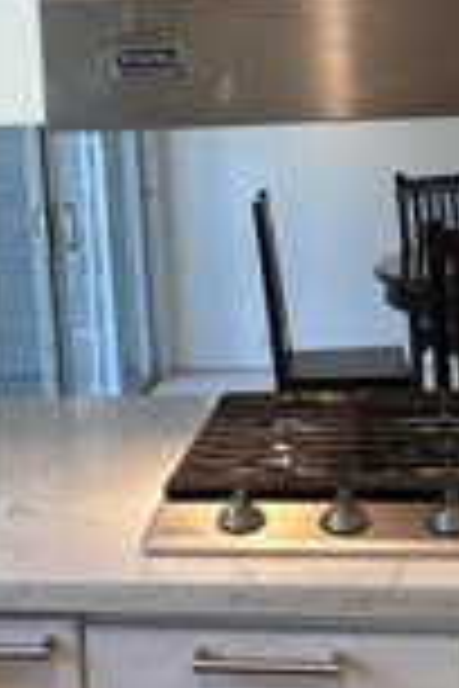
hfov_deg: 22.2
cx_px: 266
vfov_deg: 32.5
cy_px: 202
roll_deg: +2.6
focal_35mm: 61
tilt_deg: -6.3
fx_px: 1167
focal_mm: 2.22
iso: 64
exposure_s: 1/120
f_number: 2.2
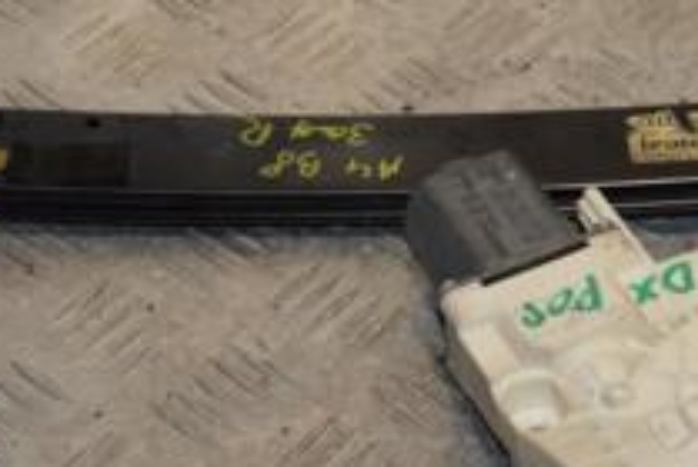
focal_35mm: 129
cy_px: 240
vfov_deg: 10.7
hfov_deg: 15.6
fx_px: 2505
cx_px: 688
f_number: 10
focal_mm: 30
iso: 800
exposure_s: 1/200
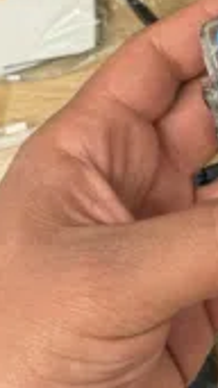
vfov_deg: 17.1
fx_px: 1256
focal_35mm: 122
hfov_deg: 9.7
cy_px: -9
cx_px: 293
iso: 200
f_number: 1.78
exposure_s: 1/50
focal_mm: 6.76
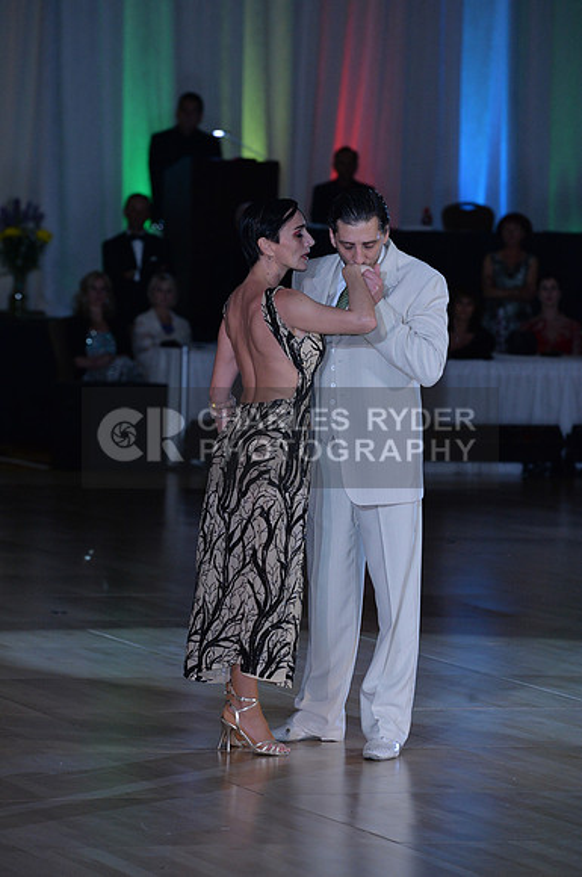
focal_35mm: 185
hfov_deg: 7.4
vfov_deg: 11.1
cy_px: 438
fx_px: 4499
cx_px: 291
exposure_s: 1/250
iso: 2000
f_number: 5.6
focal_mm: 185
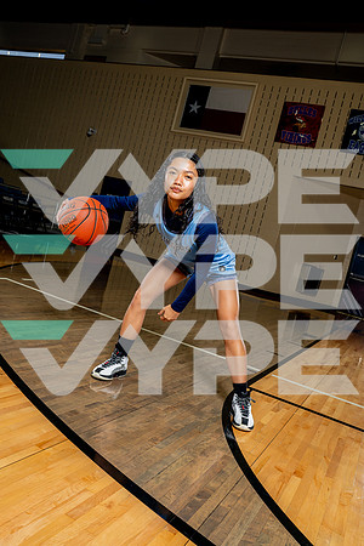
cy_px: 273
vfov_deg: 61.9
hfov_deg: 43.6
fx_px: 455
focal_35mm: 30
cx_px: 182
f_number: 6.3
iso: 400
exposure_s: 1/250
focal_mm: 30
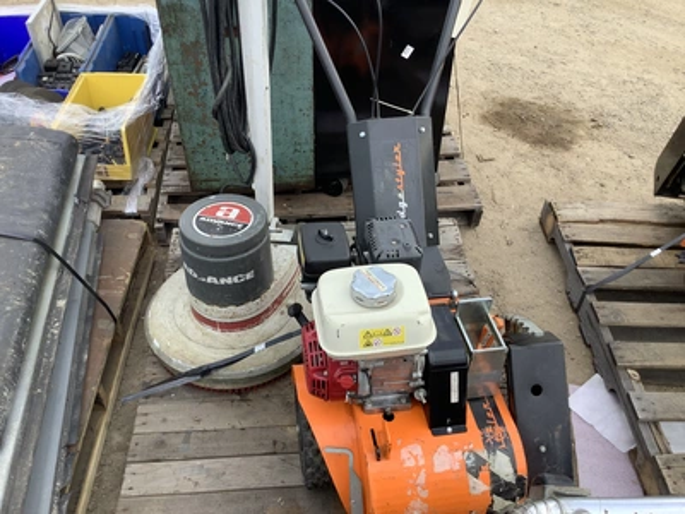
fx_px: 613
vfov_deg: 45.4
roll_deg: -2.9
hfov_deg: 58.4
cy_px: 257
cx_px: 342
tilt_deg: -43.9
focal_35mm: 31
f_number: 2.4
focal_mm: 3.3
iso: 32
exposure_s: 1/120
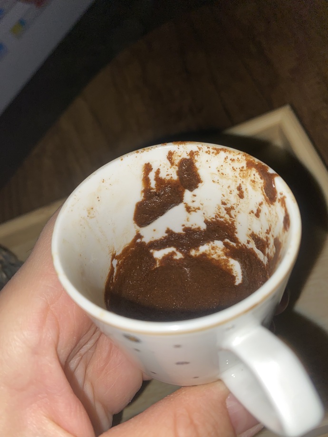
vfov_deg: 67.3
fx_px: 328
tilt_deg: -59.8
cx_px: 164
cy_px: 218
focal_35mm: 26
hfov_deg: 53.1
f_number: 1.8
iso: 32
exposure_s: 1/1202
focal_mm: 4.25
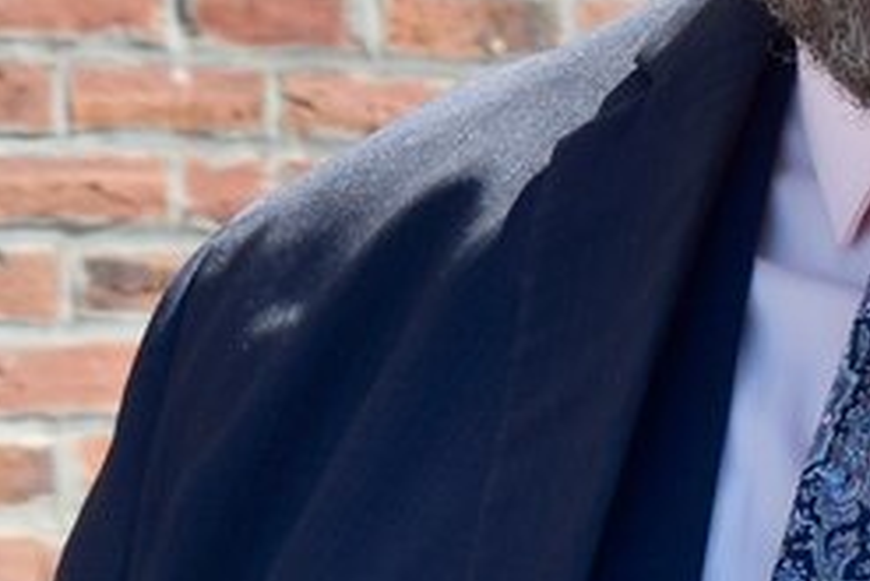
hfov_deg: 5.4
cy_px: 511
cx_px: 754
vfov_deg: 3.6
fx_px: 9237
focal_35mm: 382
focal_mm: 42
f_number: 8
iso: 125
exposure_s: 1/250
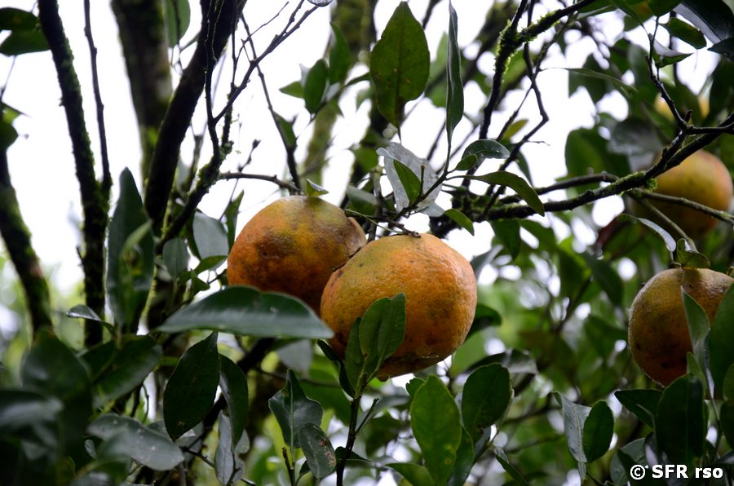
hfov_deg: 14.9
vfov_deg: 9.9
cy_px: 243
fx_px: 2808
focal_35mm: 138
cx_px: 367
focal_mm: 92
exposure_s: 1/60
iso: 200
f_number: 5.6
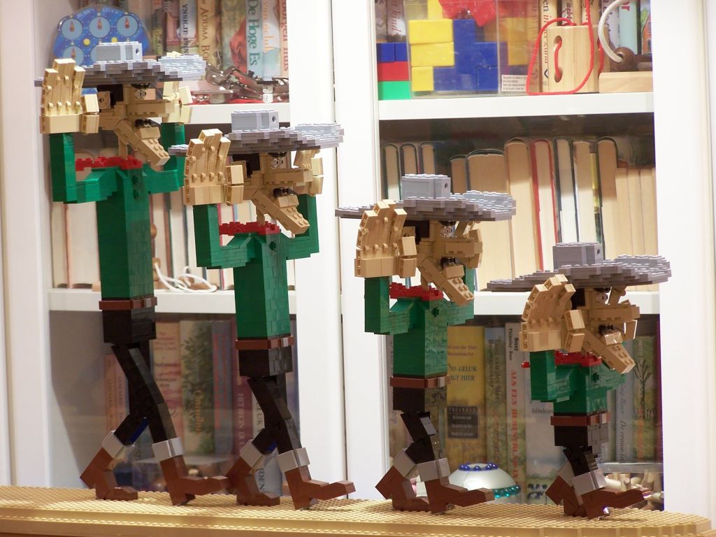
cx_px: 358
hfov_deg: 11.7
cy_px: 268
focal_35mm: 169
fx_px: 3496
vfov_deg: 8.8
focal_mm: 28
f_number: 3.2
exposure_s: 1/3
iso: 80
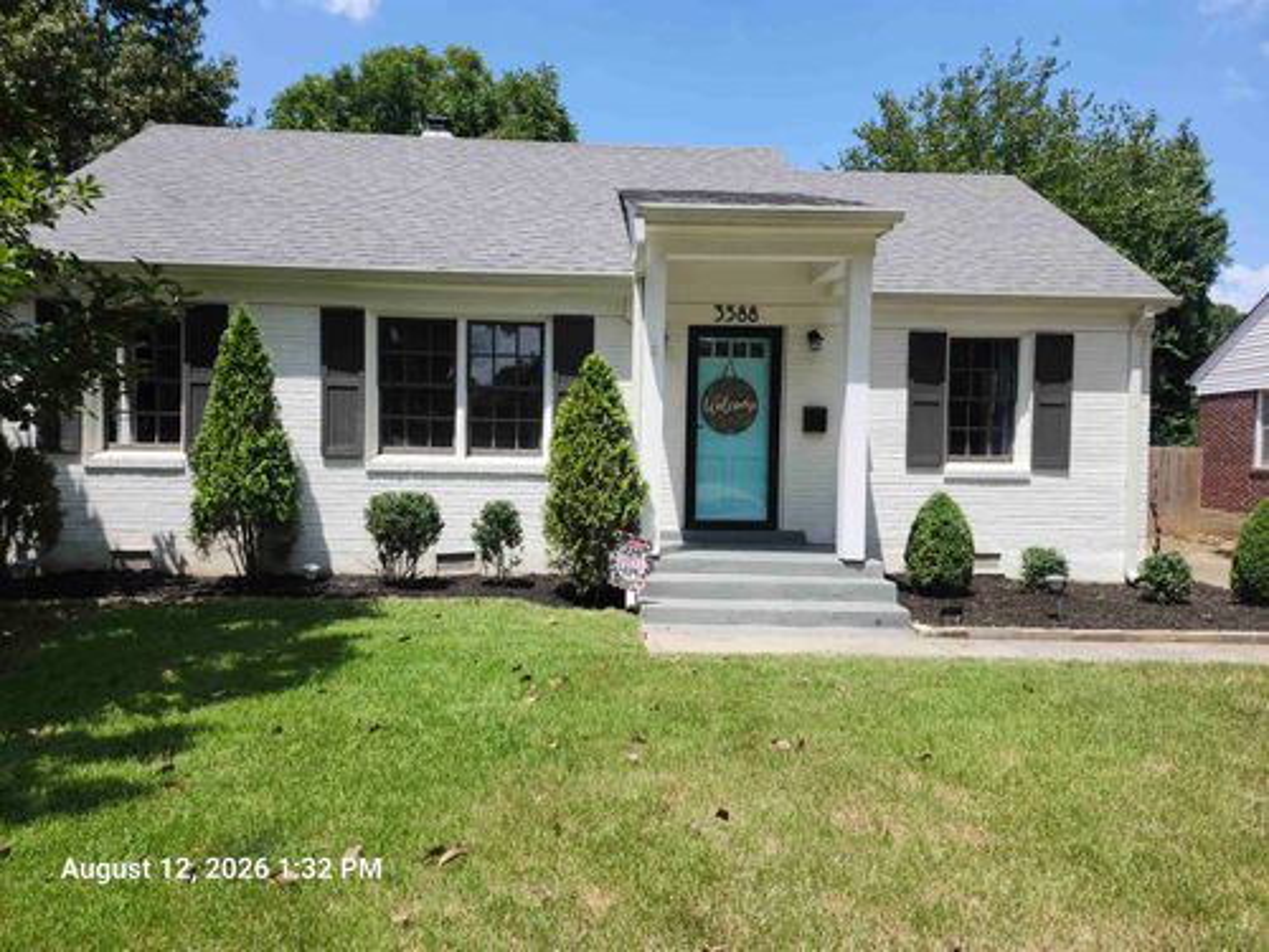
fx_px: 843
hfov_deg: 73.9
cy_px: 476
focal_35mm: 23
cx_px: 634
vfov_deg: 58.9
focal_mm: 5.54
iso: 25
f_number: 1.8
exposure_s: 1/1215
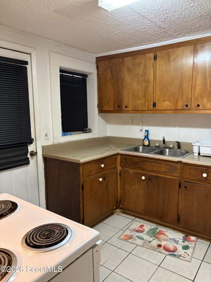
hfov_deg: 53.1
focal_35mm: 26
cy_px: 141
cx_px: 106
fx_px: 211
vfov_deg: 67.3
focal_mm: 5.96
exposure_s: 1/40
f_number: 1.6
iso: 400
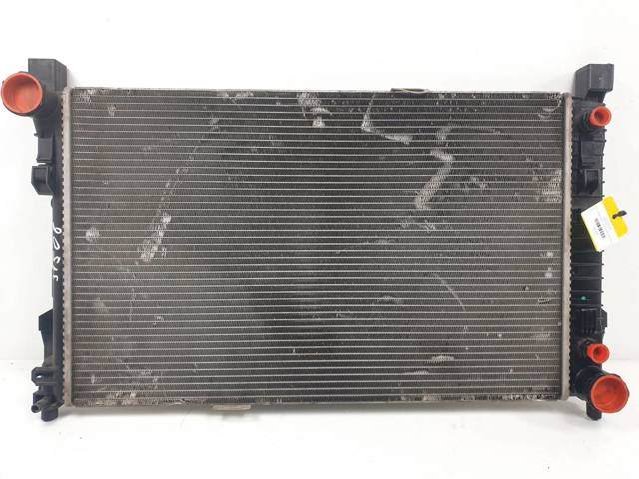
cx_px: 320
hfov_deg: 67.3
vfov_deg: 53.0
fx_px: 480
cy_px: 240
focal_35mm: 26
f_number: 2.4
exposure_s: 1/156
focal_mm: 4.3
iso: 50
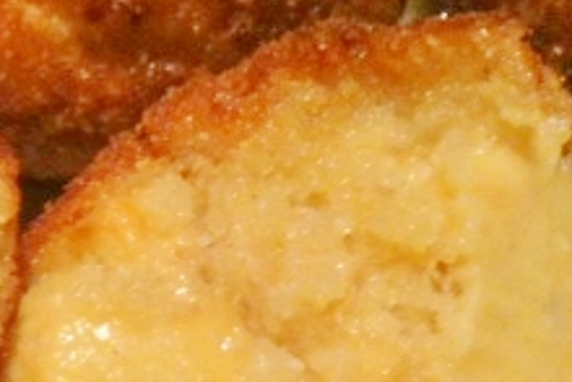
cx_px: 3
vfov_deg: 12.7
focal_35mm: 106
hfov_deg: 18.8
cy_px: 400
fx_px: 1685
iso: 125
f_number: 2.8
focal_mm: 3.85
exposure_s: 1/15
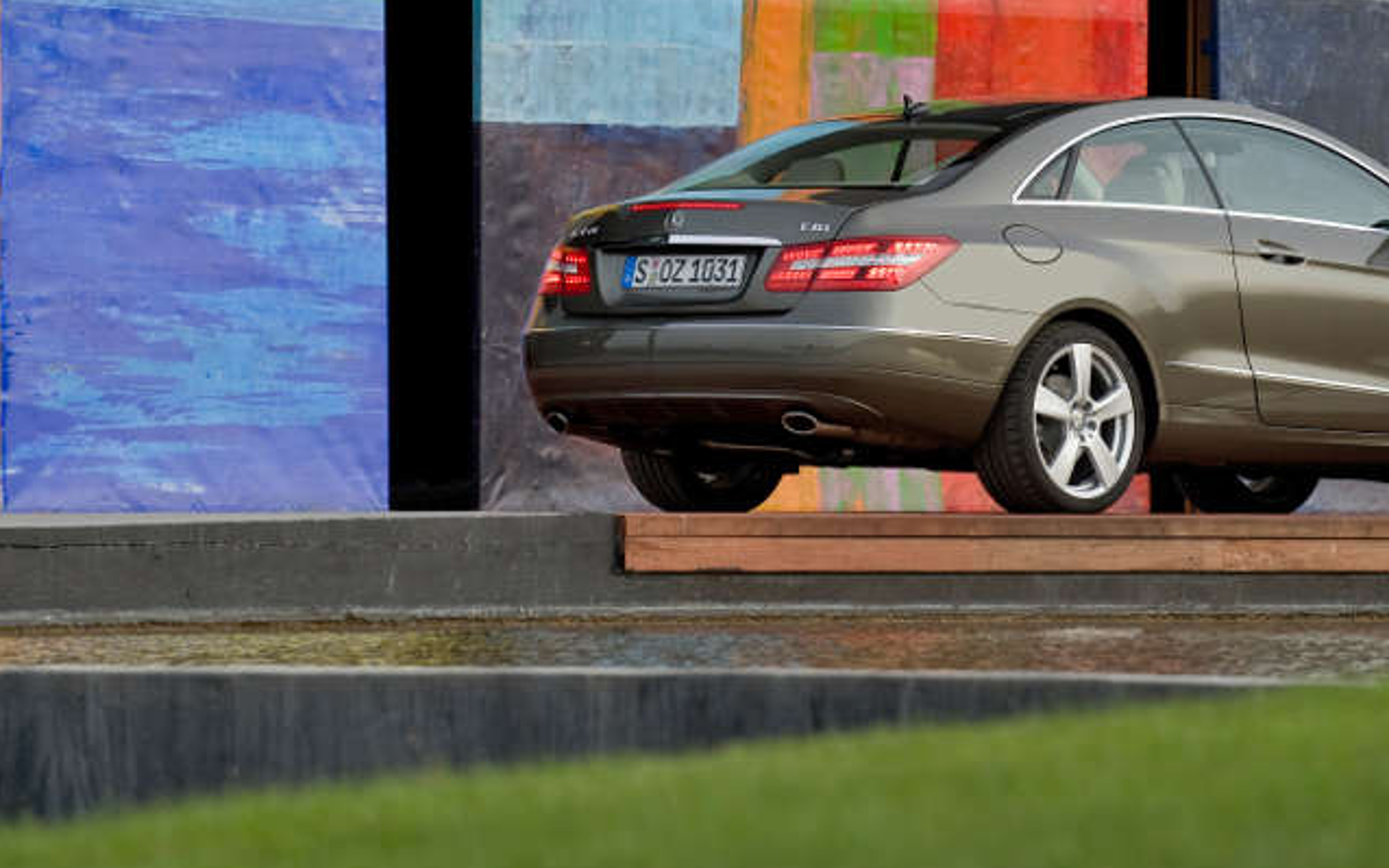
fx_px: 12381
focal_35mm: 327
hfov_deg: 6.4
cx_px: 799
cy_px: 197
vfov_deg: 4.0
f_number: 4
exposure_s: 1/160
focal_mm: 200
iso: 200
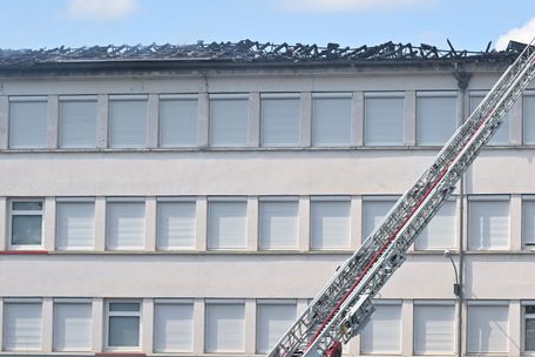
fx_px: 2541
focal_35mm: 171
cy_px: 244
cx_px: 309
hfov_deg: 12.0
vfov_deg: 8.0
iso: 640
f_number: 11
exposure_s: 1/1000
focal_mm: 100
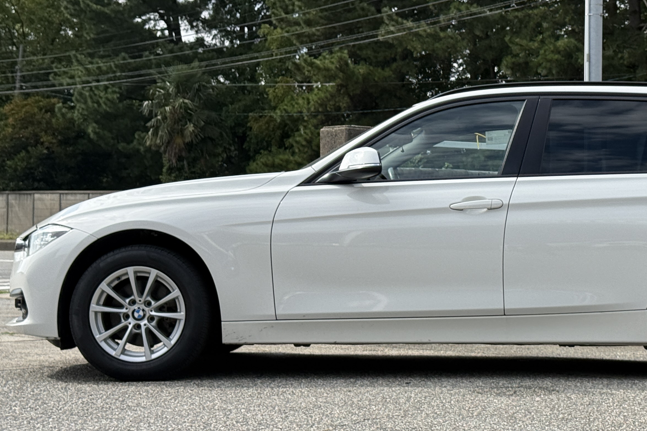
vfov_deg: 15.9
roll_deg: -0.3
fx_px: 1545
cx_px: 472
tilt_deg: +1.7
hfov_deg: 23.4
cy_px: 174
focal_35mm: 86
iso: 100
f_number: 1.78
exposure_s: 1/4587
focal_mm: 6.76
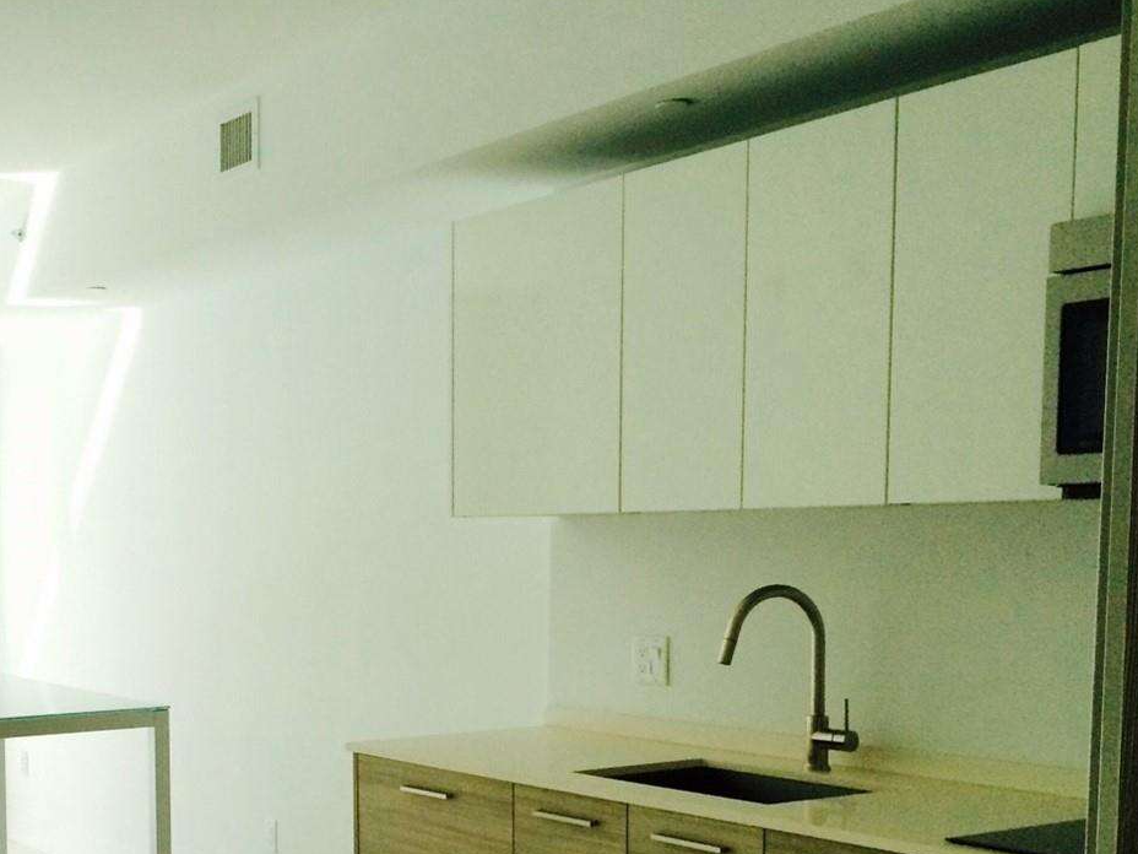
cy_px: 712
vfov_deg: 28.3
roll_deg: +0.9
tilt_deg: -5.5
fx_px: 1644
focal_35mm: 50
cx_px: 253
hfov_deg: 37.0
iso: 64
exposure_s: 1/30
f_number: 2.2
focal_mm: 4.15
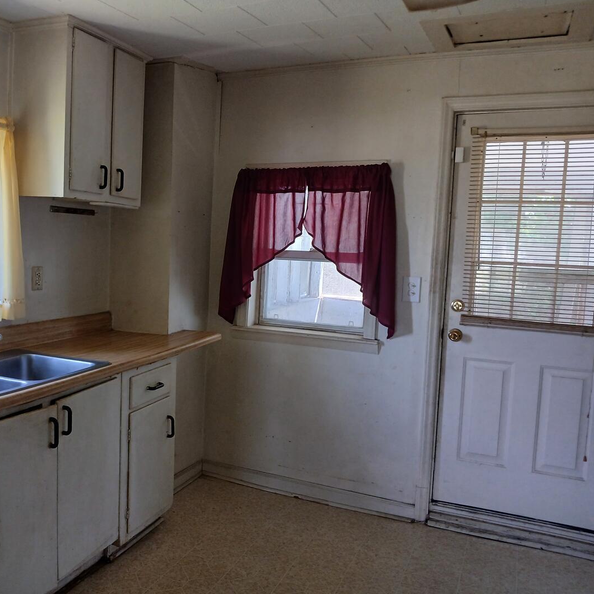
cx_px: 216
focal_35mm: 31
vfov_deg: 52.5
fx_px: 602
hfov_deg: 51.9
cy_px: 299
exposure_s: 1/60
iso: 160
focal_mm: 3.98
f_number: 1.8
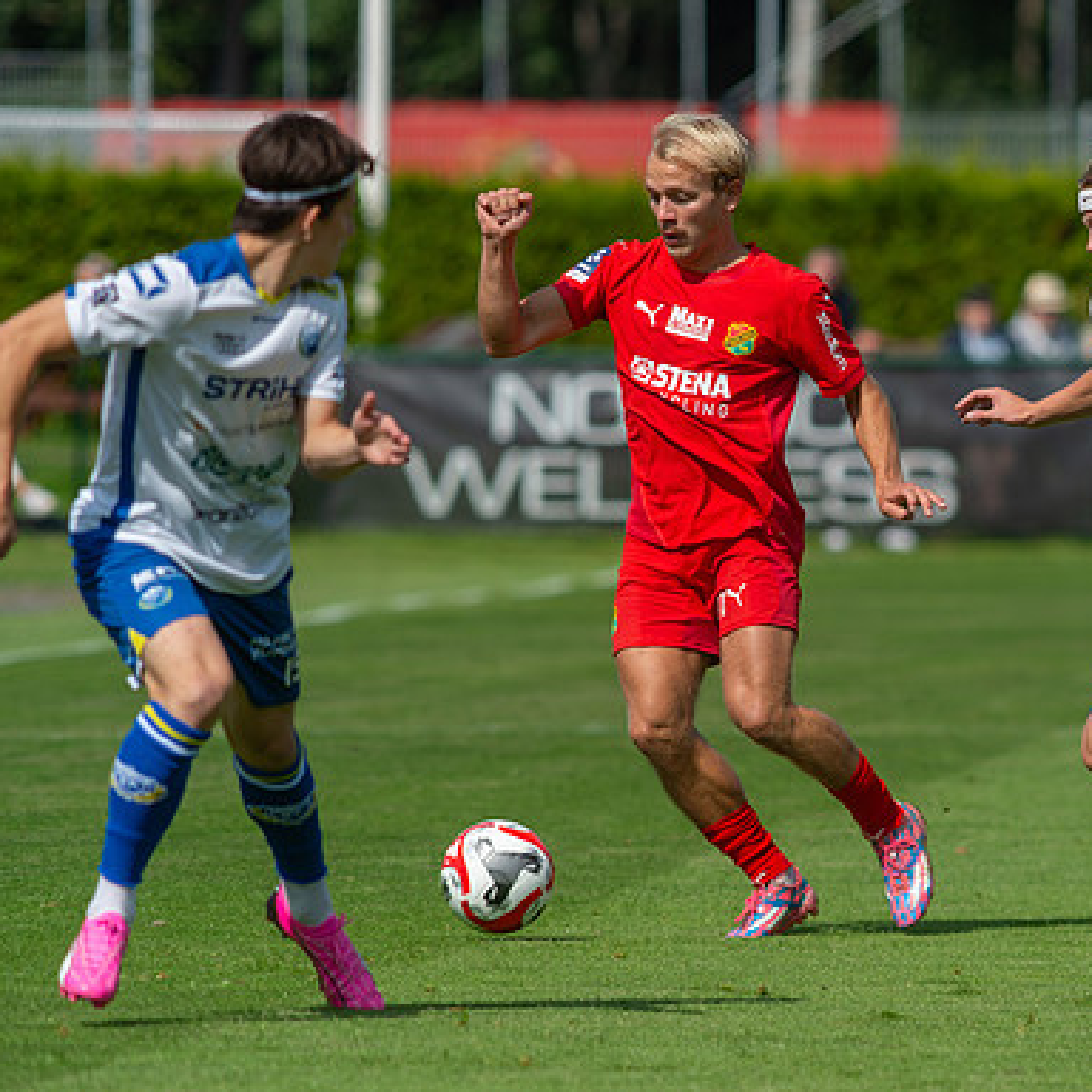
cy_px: 546
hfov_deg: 3.1
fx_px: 20379
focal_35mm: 571
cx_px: 796
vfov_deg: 3.1
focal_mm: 420
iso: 100
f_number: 5
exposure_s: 1/1000
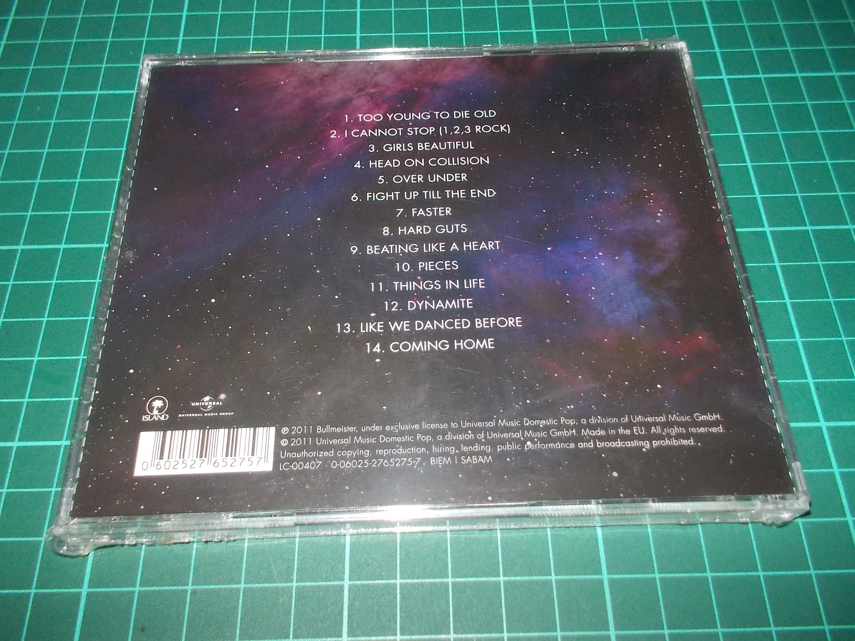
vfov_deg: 48.2
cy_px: 320
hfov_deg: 61.7
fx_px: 716
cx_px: 428
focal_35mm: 29
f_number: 3.3
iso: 200
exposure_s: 1/30
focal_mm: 4.1
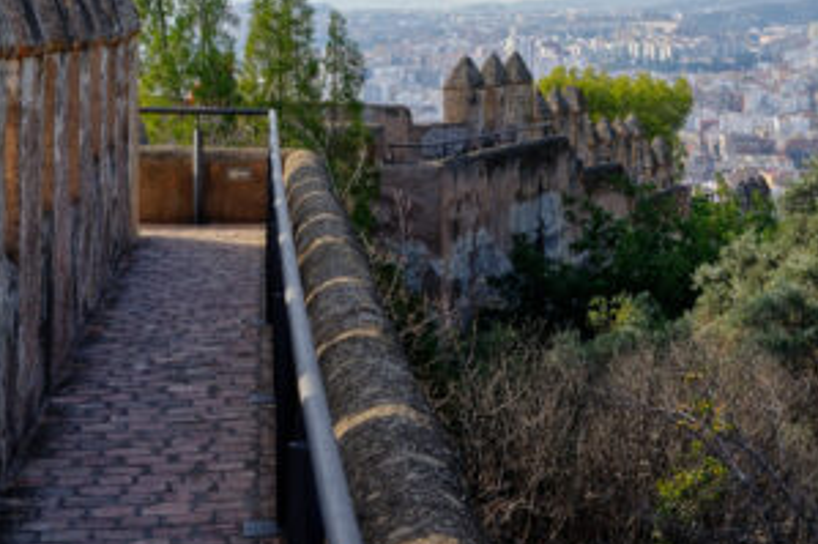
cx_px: 626
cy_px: 104
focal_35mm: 82
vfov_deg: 16.5
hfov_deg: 24.5
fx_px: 1862
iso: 100
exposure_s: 1/60
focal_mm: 35
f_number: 14
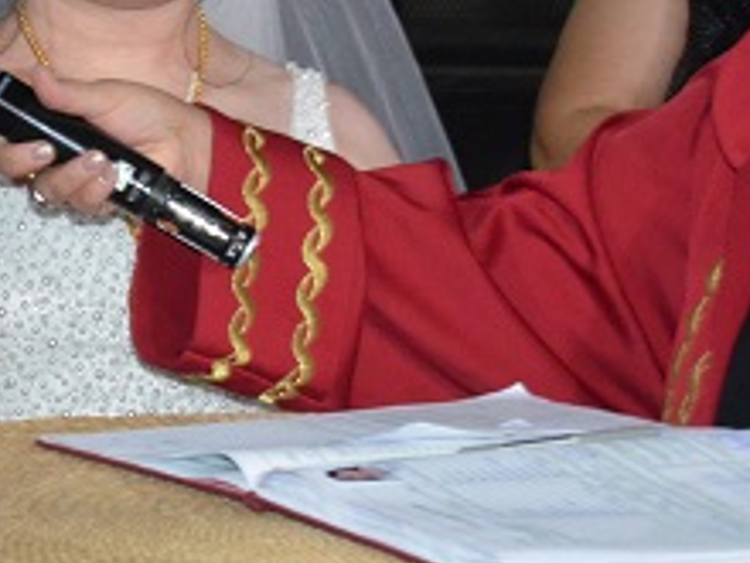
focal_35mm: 218
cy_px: 41
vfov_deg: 6.8
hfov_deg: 9.0
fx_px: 4723
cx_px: -159
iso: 3200
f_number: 5.6
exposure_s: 1/60
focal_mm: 52
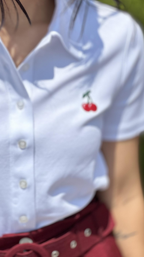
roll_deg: -0.6
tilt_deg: -17.9
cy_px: 104
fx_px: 849
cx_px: 9
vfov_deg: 17.1
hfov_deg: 9.6
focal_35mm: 125
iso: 32
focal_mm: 9
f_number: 2.8
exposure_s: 1/896
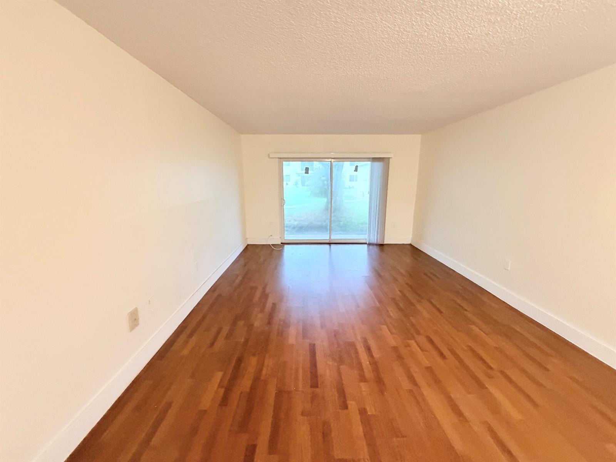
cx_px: 308
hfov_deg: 102.1
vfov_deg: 85.7
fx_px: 249
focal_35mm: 14
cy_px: 231
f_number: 2.2
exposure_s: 1/60
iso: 500
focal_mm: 2.22
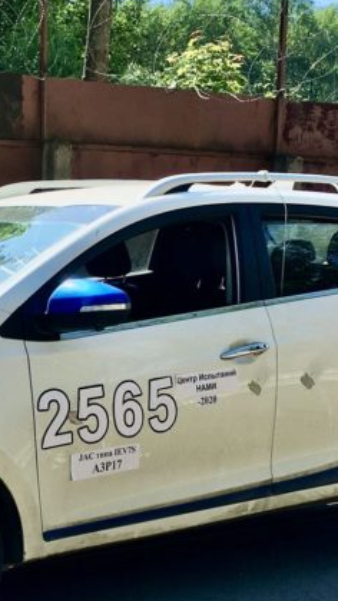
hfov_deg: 15.5
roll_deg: -1.6
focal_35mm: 77
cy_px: 435
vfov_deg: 27.2
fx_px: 1228
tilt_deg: -9.4
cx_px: 29
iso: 25
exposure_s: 1/999
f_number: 2.2
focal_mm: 4.15
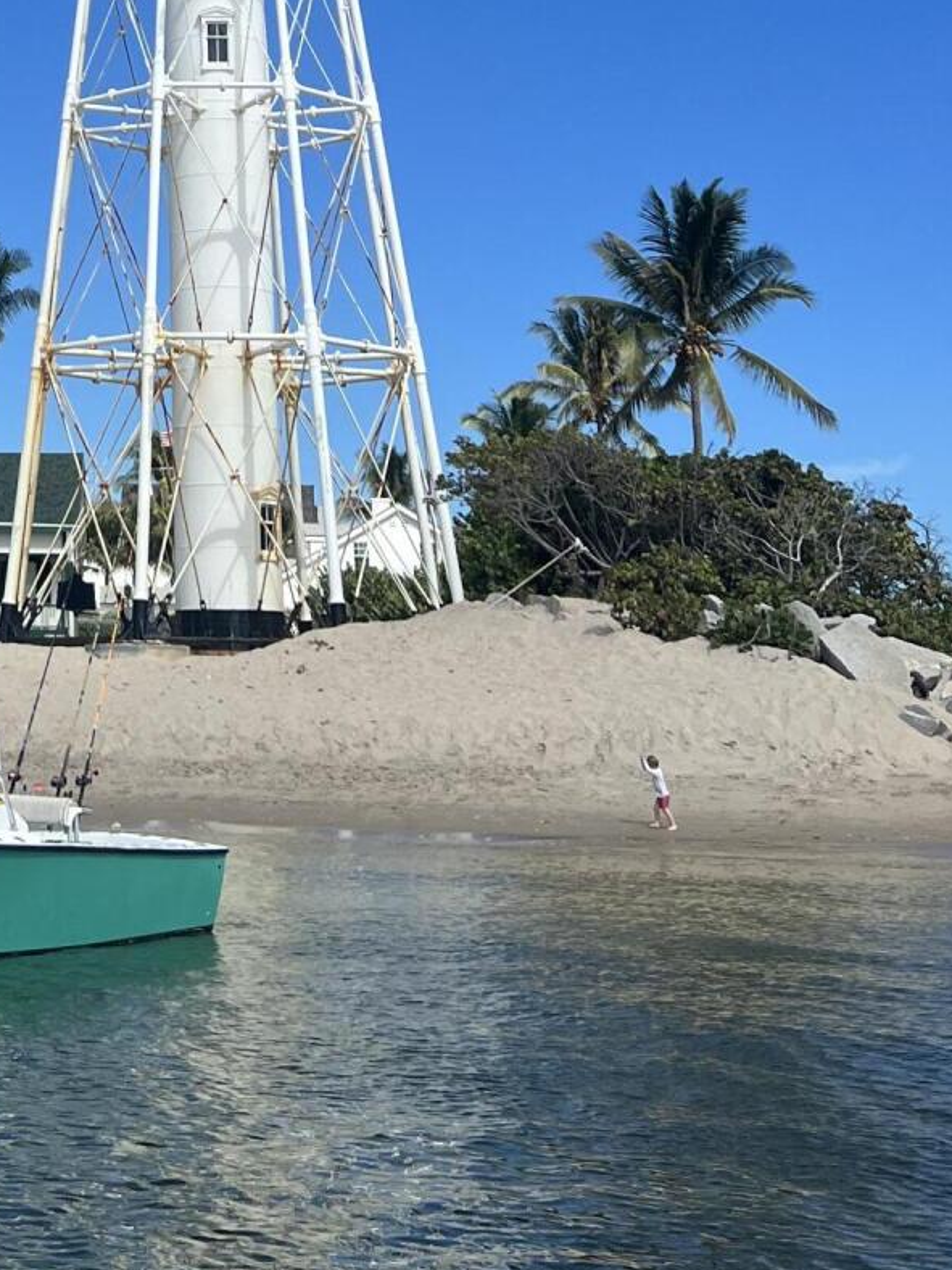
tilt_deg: +19.0
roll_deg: -0.3
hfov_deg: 21.5
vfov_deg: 26.8
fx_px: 2420
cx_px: 2
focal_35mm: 66
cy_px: -150
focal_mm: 5.7
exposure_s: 1/6211
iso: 50
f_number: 1.5
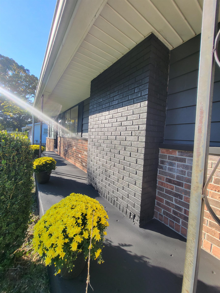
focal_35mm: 13
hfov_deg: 89.9
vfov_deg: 106.2
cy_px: 146
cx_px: 110
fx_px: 110
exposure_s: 1/321
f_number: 2.2
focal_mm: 1.74
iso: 32
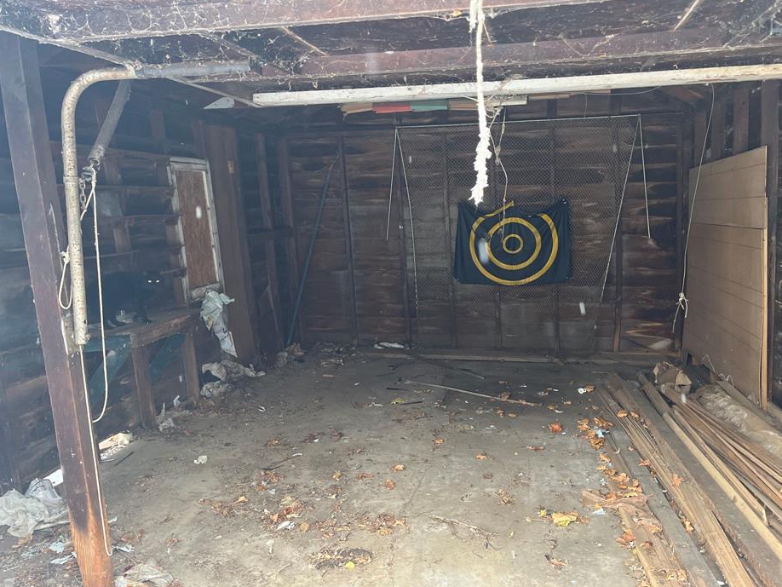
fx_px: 655
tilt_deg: -5.5
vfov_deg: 48.2
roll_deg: +0.7
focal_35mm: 29
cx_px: 417
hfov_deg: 61.6
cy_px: 293
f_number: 1.6
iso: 125
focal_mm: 5.1
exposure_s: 1/110
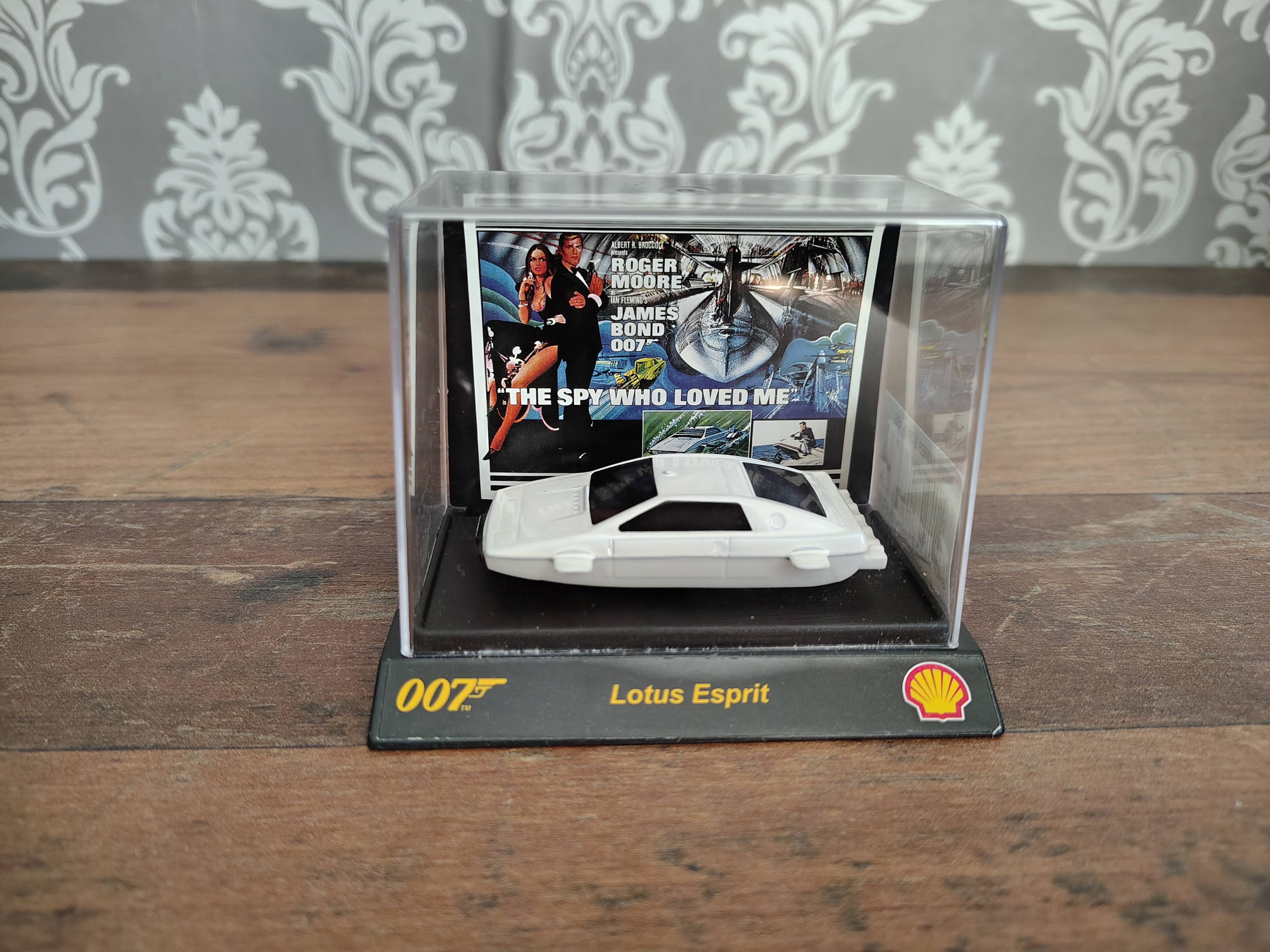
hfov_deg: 71.6
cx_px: 635
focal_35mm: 24
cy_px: 476
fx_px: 881
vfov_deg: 56.8
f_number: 1.8
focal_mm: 5.56
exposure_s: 1/100
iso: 882
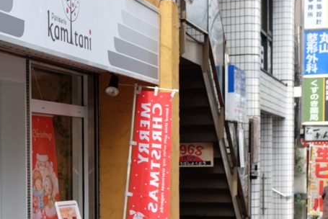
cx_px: 0
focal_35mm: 81
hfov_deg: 23.9
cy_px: 189
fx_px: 738
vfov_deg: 16.7
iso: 200
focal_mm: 24.3
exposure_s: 1/125
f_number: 4.5
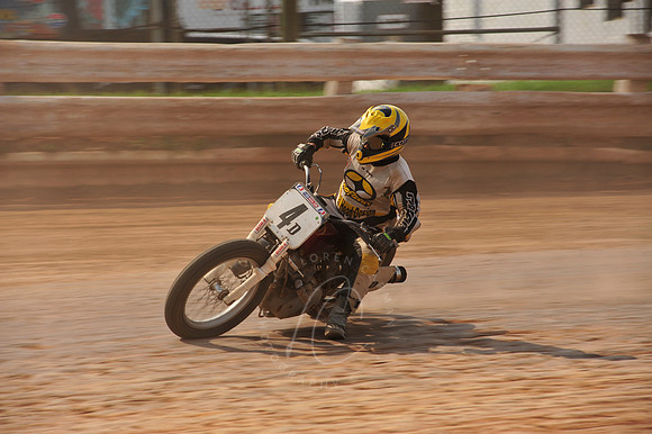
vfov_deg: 6.9
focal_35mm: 200
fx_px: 3620
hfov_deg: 10.3
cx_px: 326
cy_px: 217
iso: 200
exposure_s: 1/400
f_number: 9
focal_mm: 200
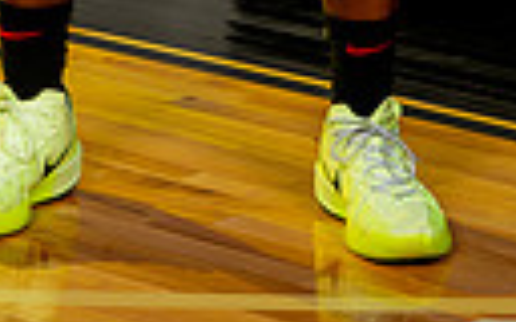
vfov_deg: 5.0
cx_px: 206
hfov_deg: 8.4
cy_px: -555
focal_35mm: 250
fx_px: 3516
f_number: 8
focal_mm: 70
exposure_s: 1/125
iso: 100
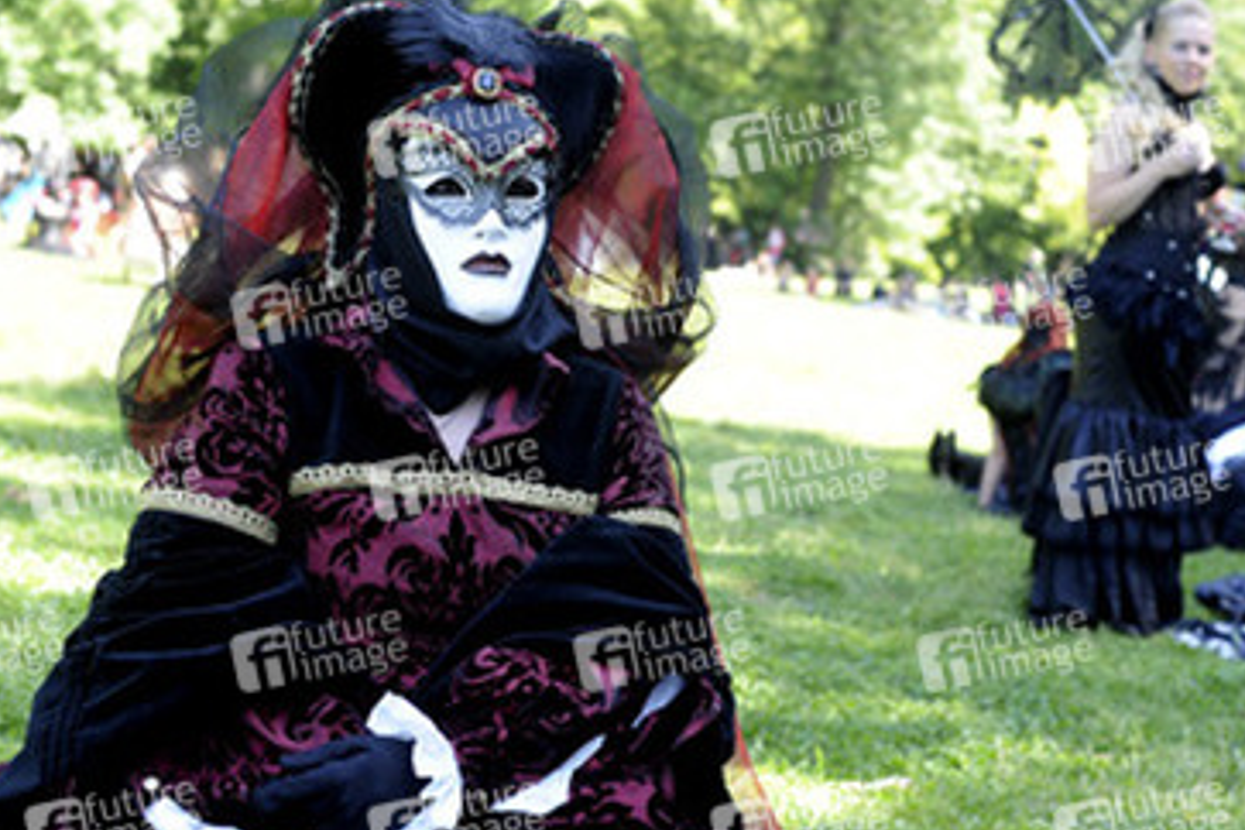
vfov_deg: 21.9
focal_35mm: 62
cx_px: 707
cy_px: 394
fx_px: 2144
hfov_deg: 32.3
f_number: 5
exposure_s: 1/320
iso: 800
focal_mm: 50
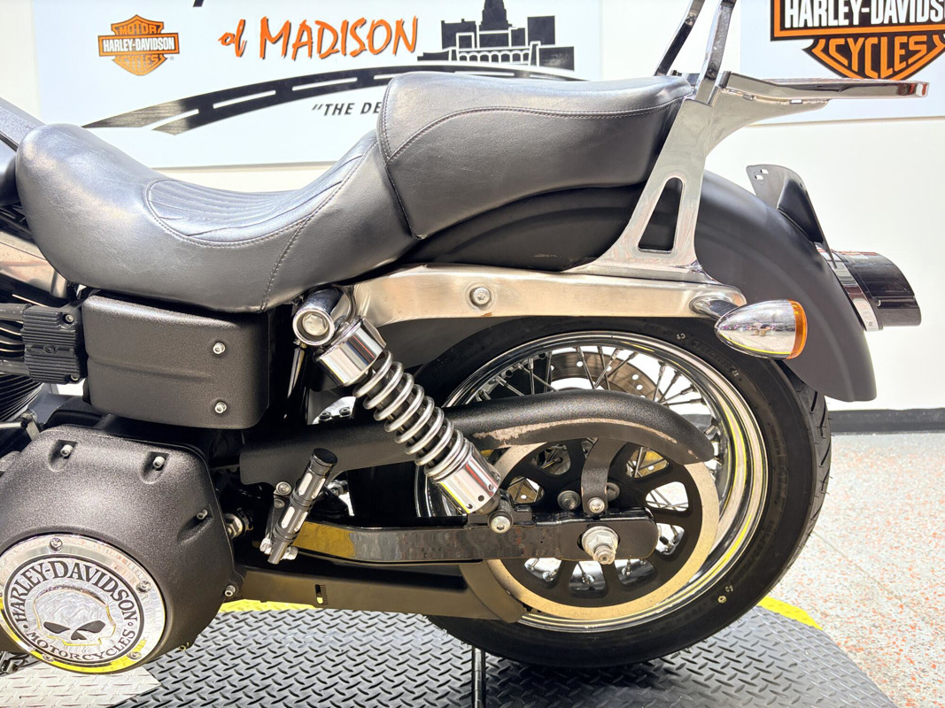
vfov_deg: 53.1
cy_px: 354
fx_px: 710
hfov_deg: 67.3
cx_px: 472
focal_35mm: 26
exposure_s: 1/60
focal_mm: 5.96
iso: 80
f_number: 1.6
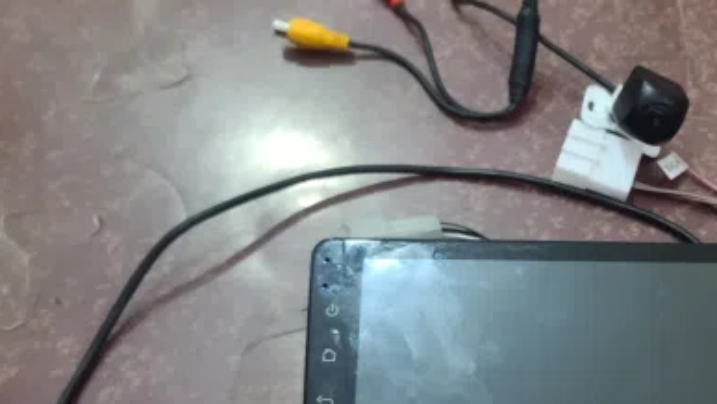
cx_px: 552
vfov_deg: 26.2
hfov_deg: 43.7
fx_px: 856
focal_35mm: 45
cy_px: 304
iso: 640
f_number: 1.8
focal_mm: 7
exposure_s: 1/24
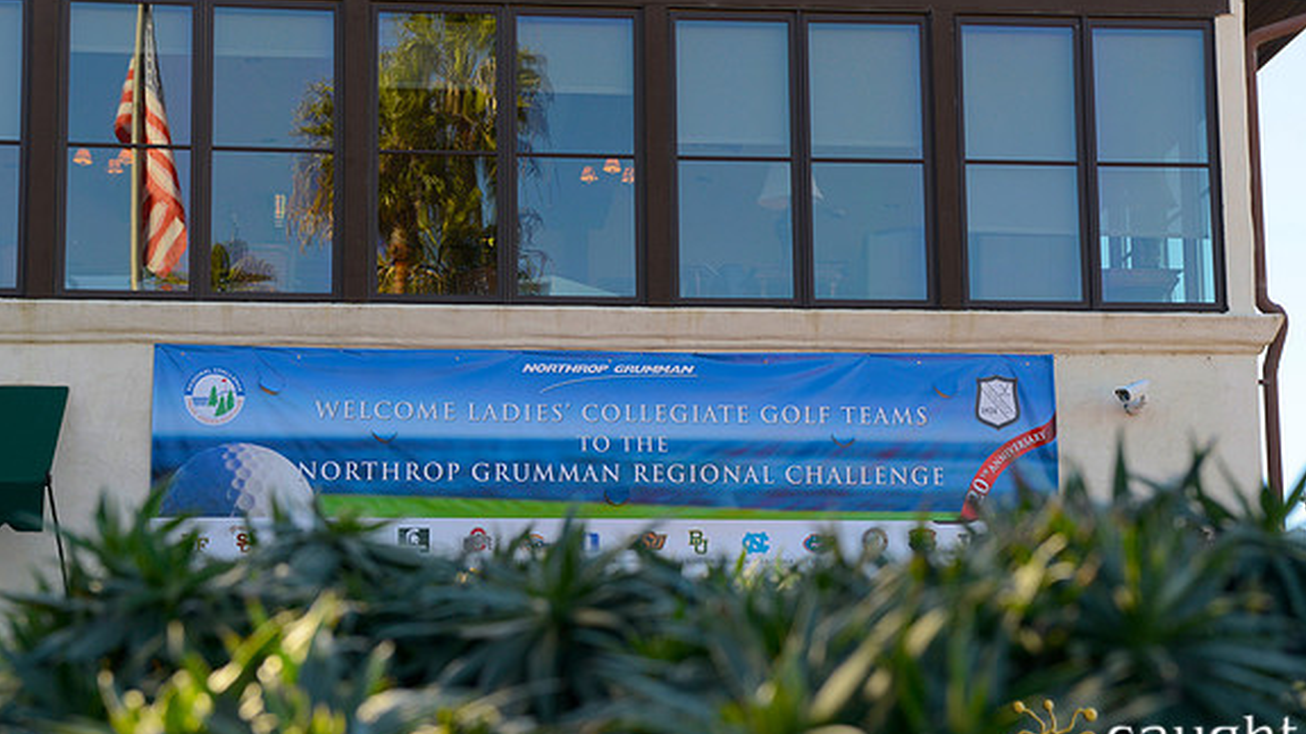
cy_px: 408
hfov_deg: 28.6
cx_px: 656
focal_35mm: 74
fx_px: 2562
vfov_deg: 16.3
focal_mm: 70
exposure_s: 1/320
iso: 400
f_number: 8
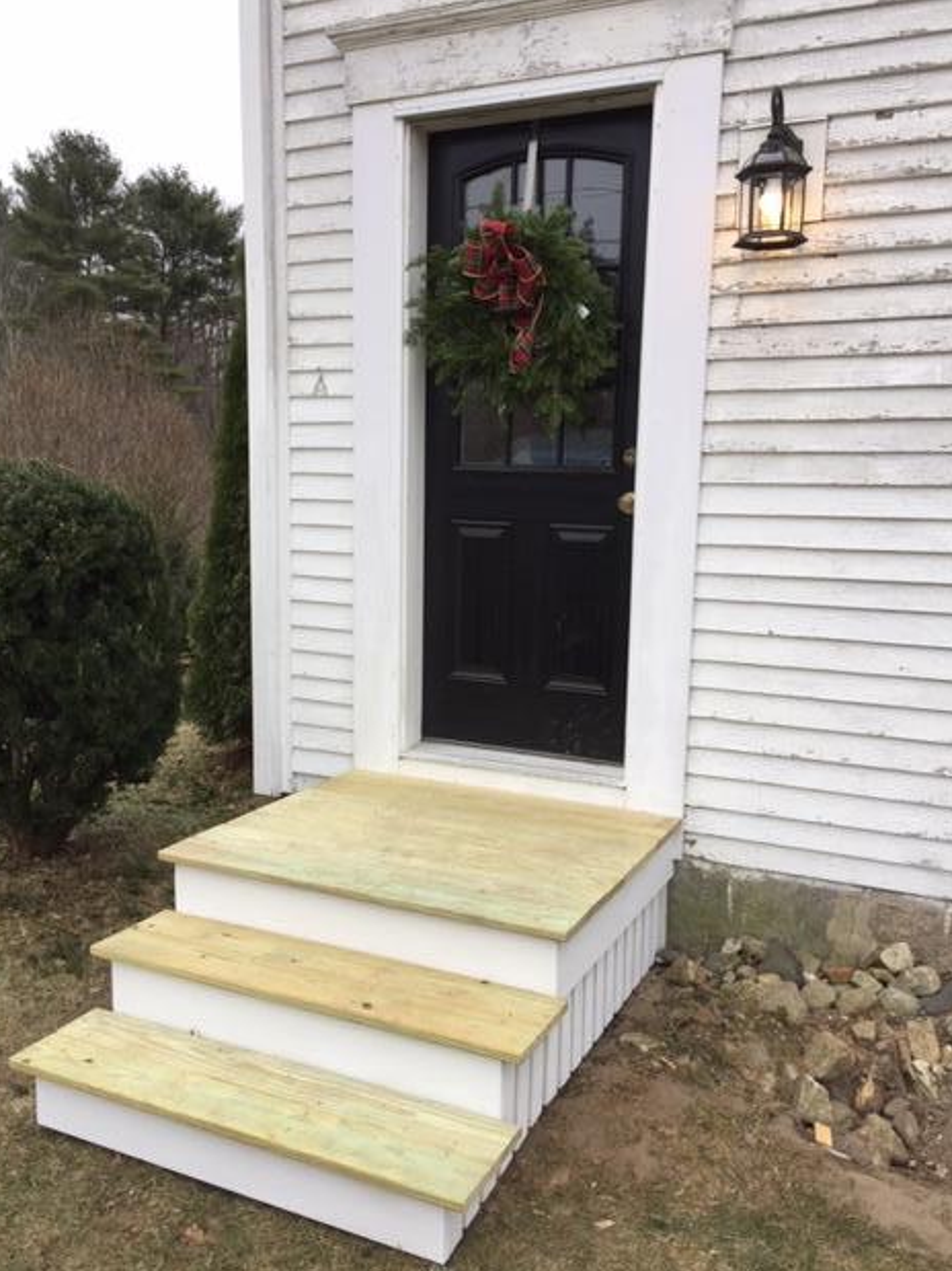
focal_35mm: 30
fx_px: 1100
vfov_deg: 60.0
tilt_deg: -8.3
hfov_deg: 46.8
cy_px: 655
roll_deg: -0.7
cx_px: 468
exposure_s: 1/289
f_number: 2.2
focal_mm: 4.15
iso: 32
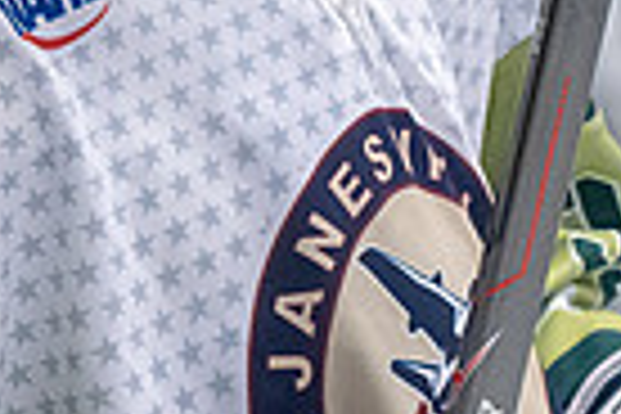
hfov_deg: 2.9
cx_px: -46
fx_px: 12057
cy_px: -253
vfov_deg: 2.0
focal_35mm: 699
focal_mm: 92
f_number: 3.5
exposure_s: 1/800
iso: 2000
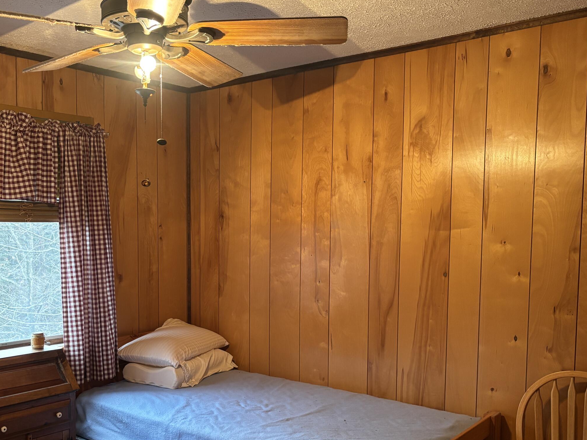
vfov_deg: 36.5
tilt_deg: -3.6
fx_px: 661
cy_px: 289
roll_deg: +0.4
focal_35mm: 39
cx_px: 213
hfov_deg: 47.3
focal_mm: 5.96
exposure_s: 1/60
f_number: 1.6
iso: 320
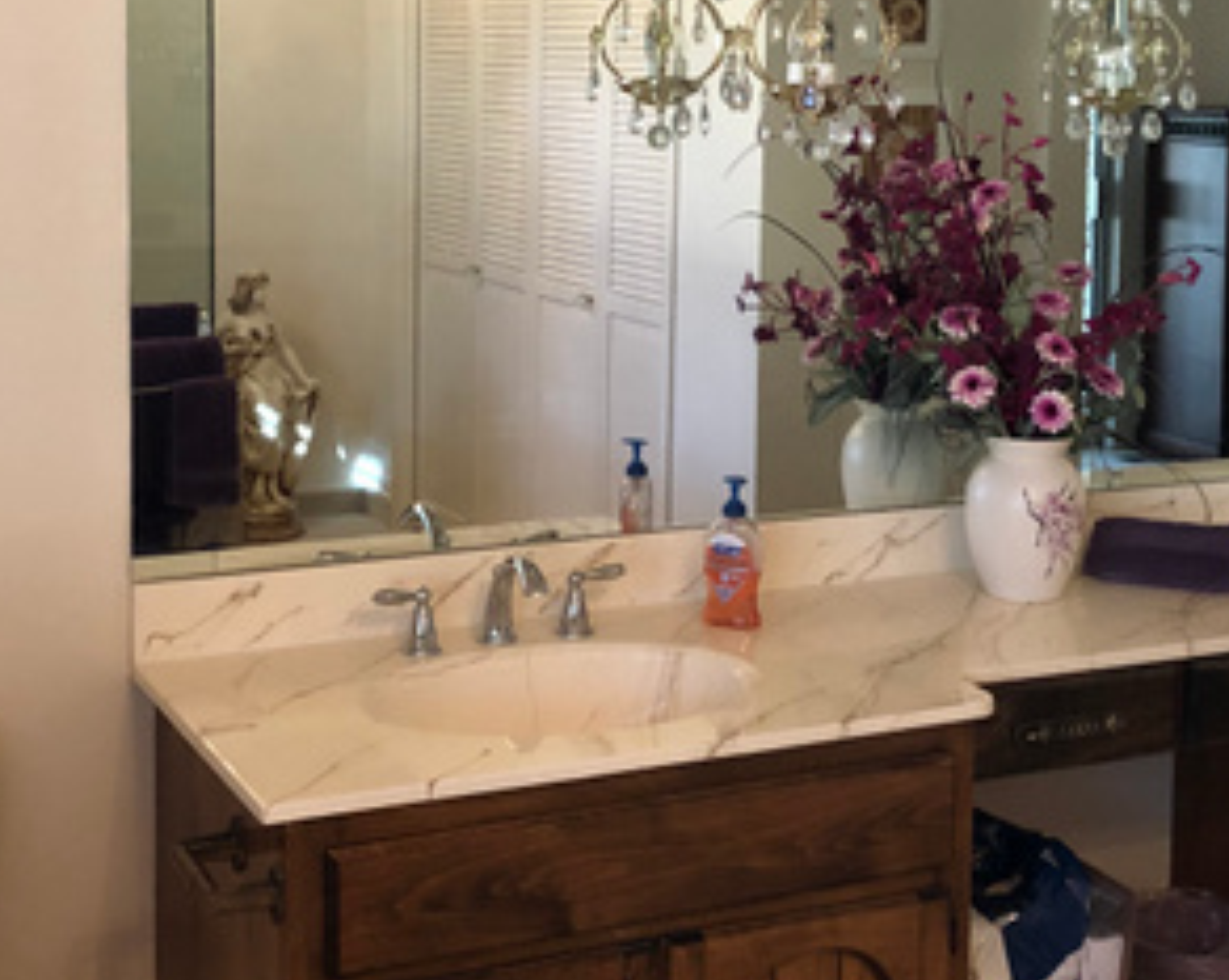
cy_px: 269
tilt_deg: -6.7
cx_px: 678
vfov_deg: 25.1
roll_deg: -0.7
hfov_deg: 31.5
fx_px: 2180
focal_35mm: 60
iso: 64
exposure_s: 1/15
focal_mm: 3.99
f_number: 1.8
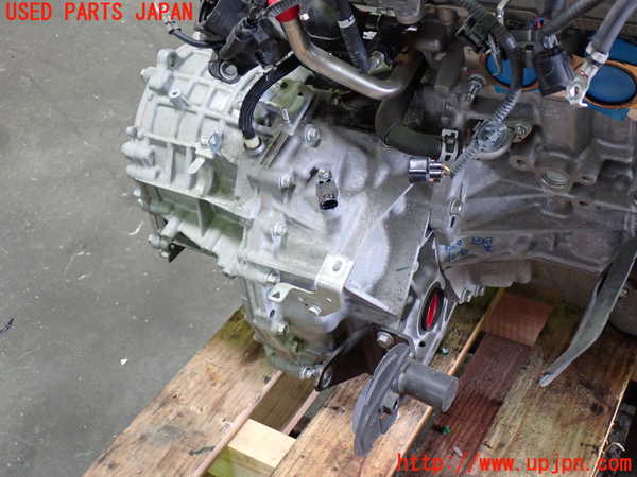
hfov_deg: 45.8
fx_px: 754
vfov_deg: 35.1
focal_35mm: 41
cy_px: 238
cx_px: 318
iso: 400
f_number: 2.8
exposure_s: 1/40
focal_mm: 7.31
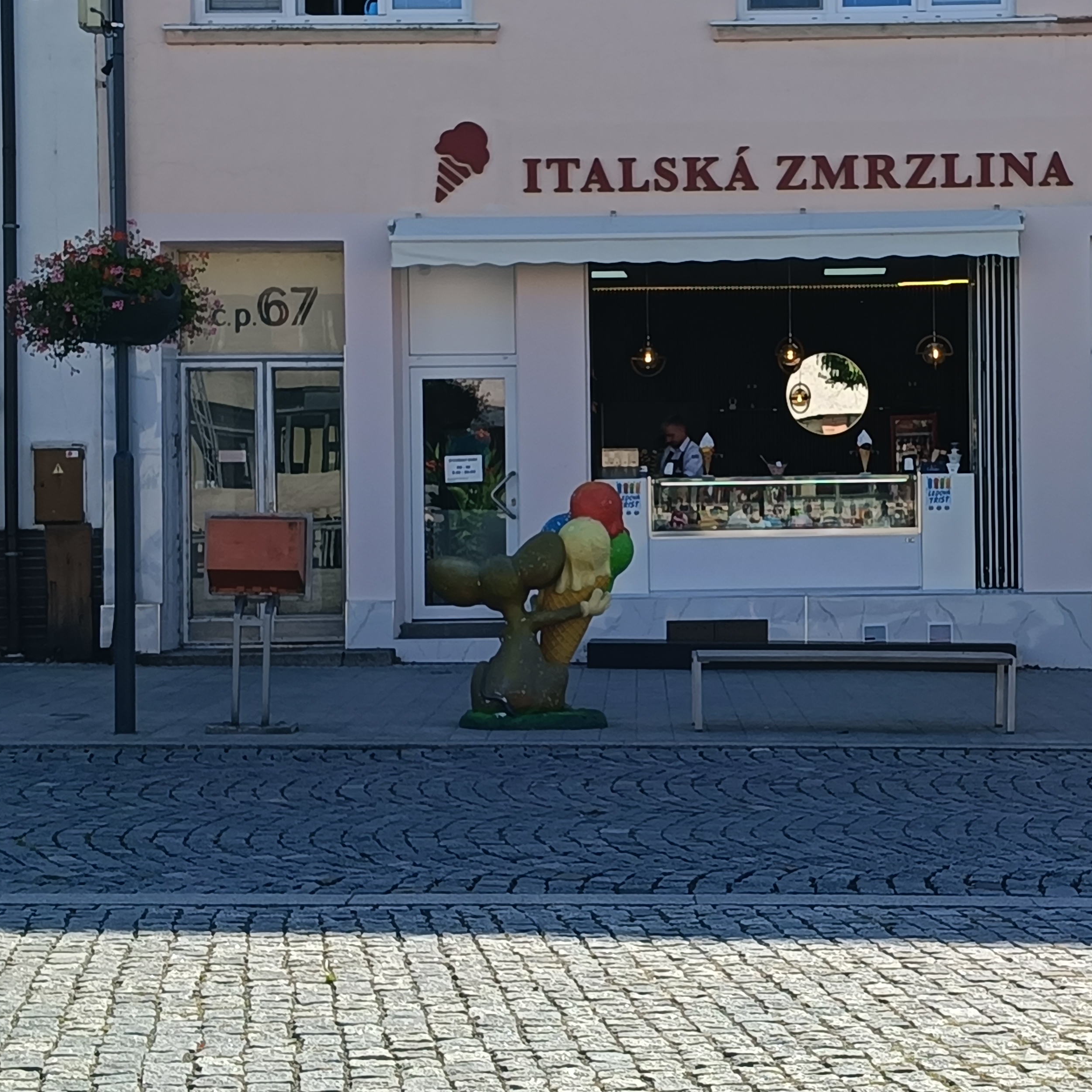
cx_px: 822
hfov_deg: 22.8
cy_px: 505
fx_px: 2677
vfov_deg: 23.1
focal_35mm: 75
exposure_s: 1/676
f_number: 1.88
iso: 50
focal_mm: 4.84
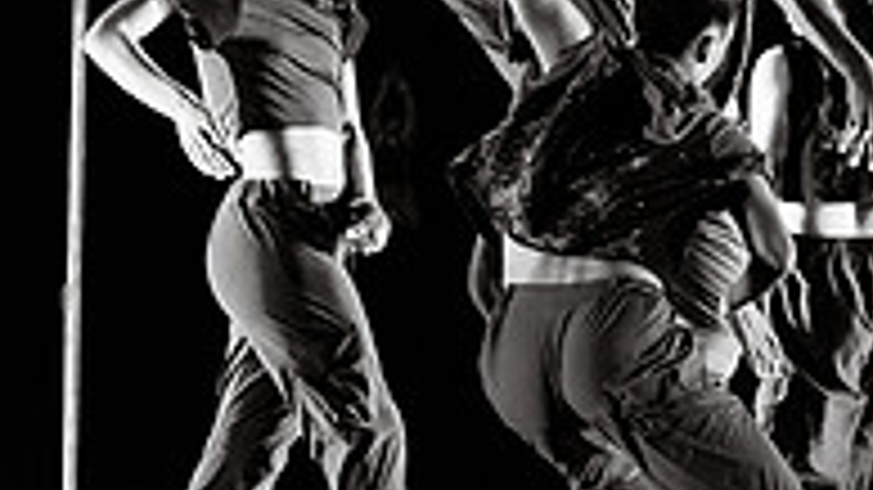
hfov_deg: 3.0
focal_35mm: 730
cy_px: 216
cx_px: 595
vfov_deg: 1.7
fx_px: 16894
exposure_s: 1/640
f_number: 2.8
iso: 4000
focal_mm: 200
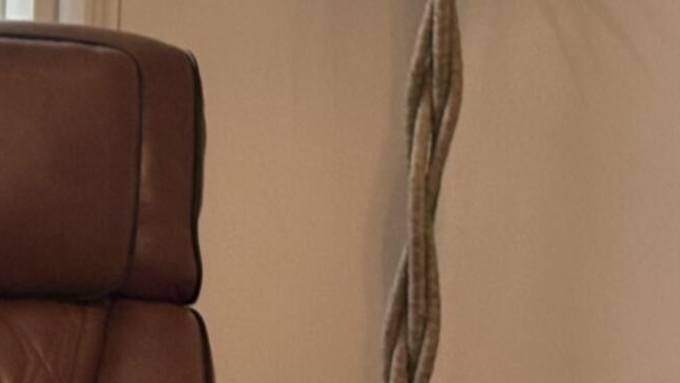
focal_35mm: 257
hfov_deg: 7.9
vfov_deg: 4.7
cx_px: -832
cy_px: 381
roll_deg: +0.6
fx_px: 4634
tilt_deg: -7.4
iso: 50
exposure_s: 1/60
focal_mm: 5.96
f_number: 1.6
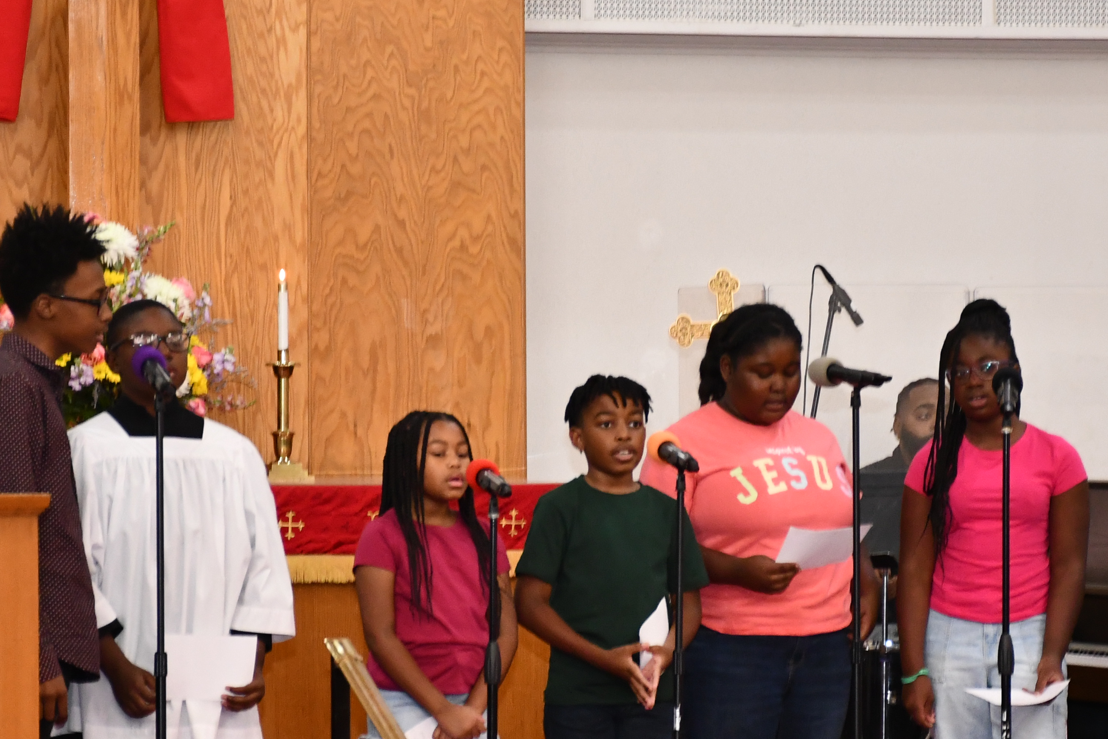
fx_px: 6617
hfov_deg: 9.6
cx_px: 670
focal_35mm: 215
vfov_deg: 6.4
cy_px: 445
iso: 2200
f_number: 5
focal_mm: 75
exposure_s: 1/60
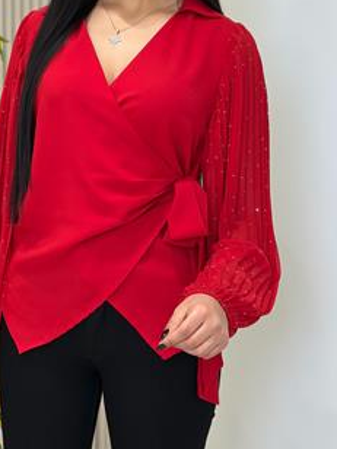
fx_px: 1077
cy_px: 138
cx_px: 69
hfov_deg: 17.6
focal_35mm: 83
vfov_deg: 23.4
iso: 64
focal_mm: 6.86
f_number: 1.78
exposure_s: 1/100
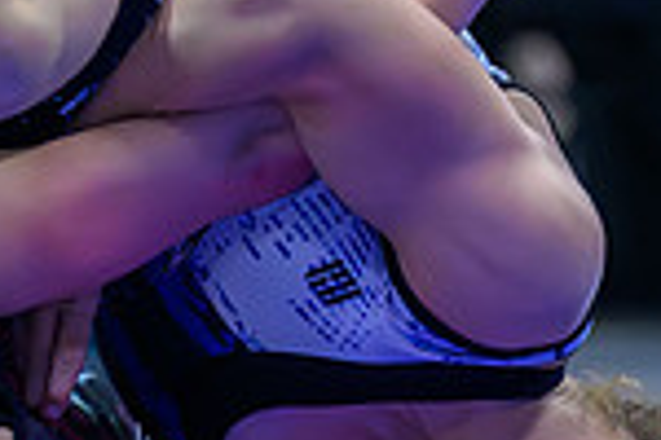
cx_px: 323
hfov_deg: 3.2
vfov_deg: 2.1
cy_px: 626
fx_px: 11952
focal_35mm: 651
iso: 7200
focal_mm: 125
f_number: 2.8
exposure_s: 1/640
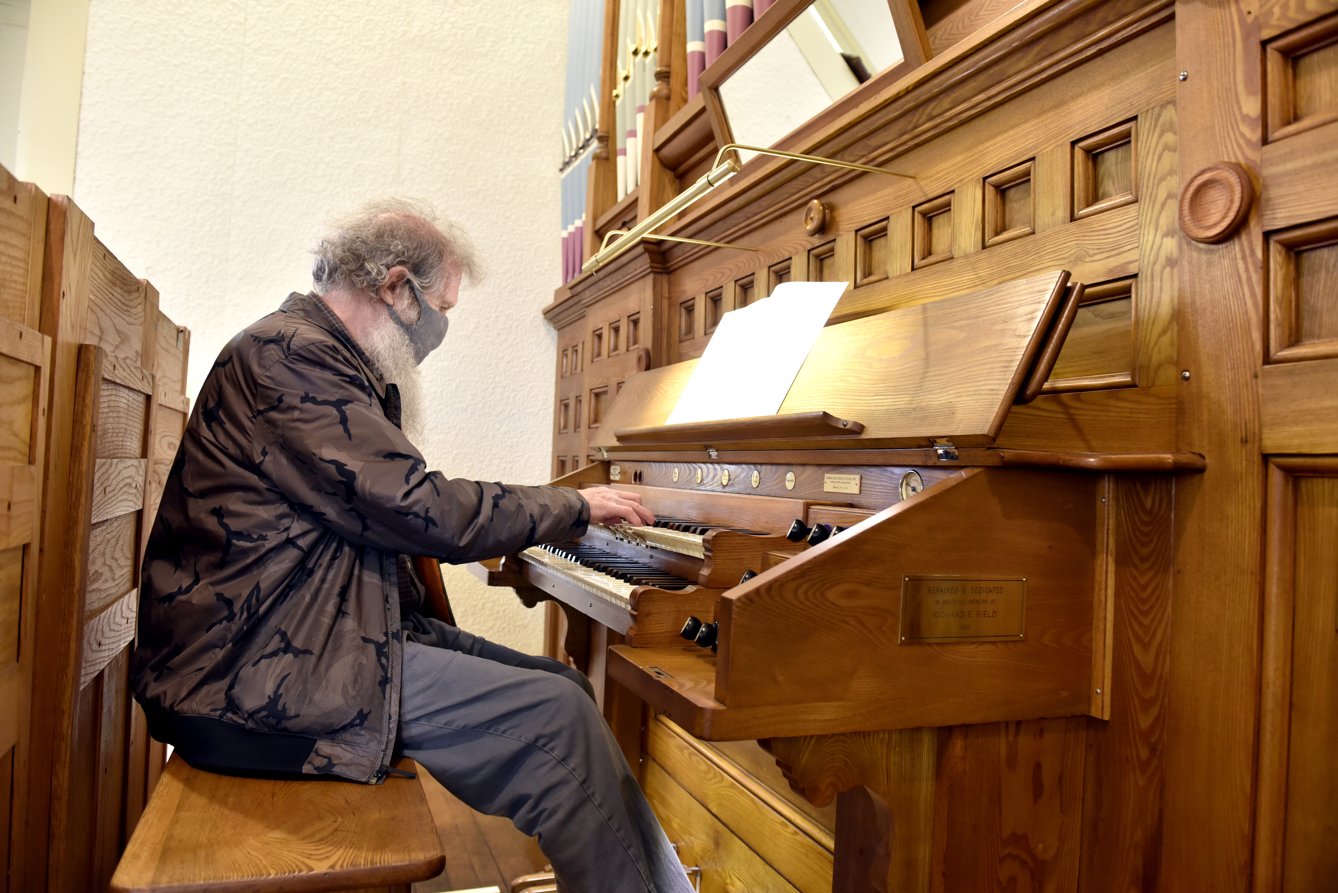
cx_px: 669
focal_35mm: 24
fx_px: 892
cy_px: 446
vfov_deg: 53.2
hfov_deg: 73.7
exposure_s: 1/30
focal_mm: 24
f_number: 4
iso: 1600
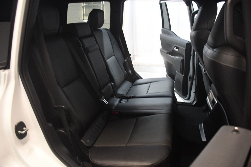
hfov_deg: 67.4
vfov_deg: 47.9
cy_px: 84
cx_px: 126
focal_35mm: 27
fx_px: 188
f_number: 3.5
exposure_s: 1/100
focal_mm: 18
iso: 3200
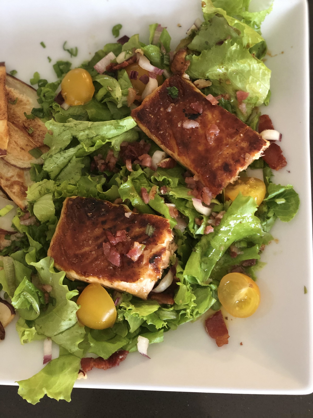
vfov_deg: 36.8
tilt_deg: -78.1
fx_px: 627
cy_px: 209
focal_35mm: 52
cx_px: 156
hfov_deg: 28.0
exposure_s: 1/12
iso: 160
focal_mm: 6
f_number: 2.4
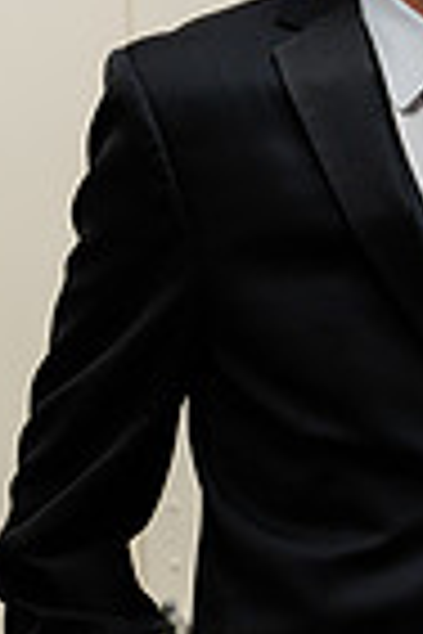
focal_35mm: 192
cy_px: 270
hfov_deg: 7.1
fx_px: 3384
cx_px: 464
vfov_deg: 10.7
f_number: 2.8
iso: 800
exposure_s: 1/160
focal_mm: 60
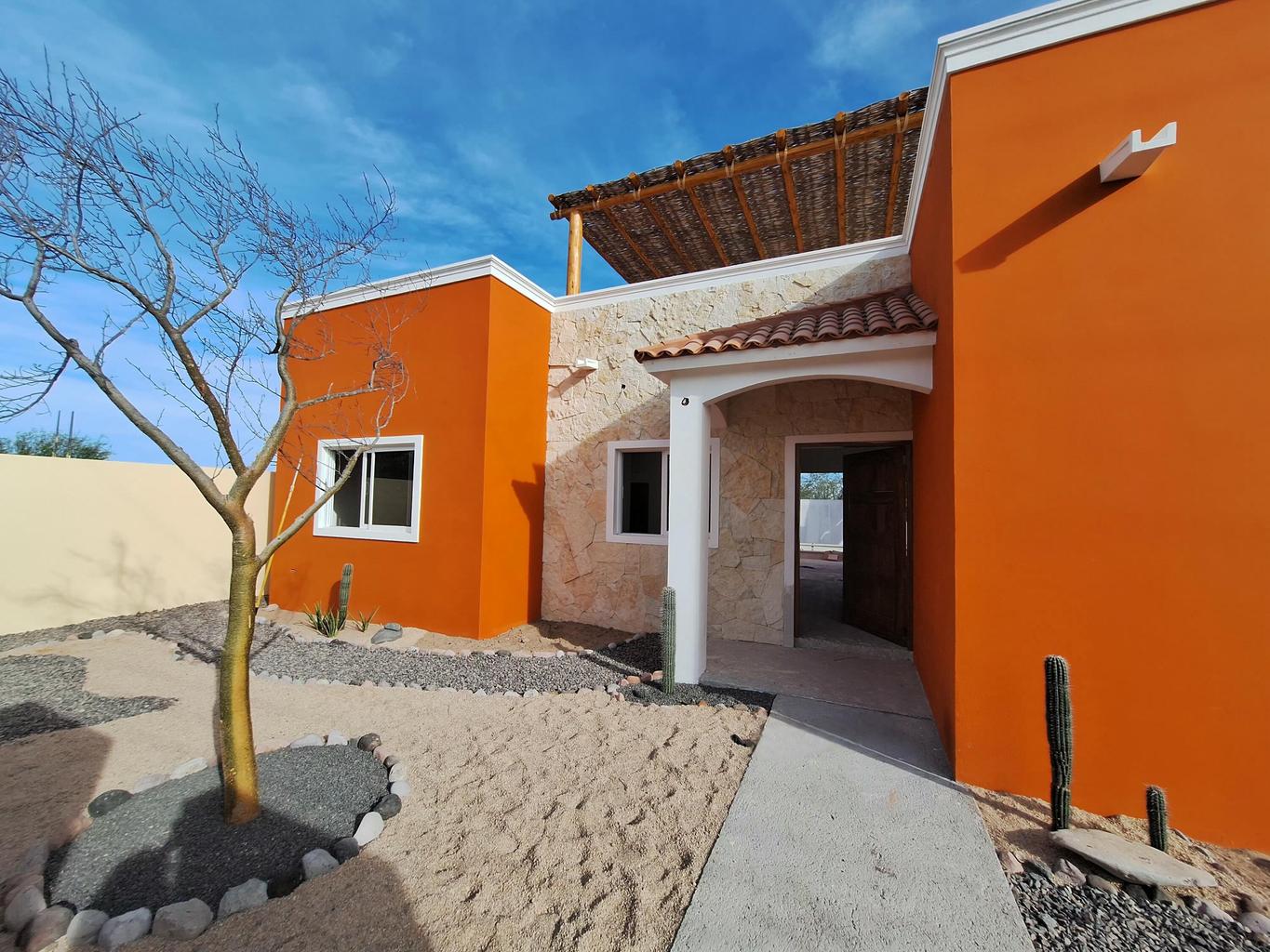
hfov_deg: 106.2
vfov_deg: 89.9
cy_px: 476
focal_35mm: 13
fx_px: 477
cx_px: 635
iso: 40
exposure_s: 1/1111
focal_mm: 1.74
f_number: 2.2
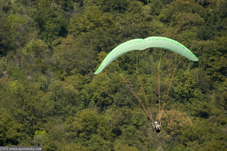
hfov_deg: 3.4
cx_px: 114
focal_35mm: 600
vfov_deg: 2.3
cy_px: 76
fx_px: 3780
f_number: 5.6
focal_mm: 400
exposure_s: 1/640
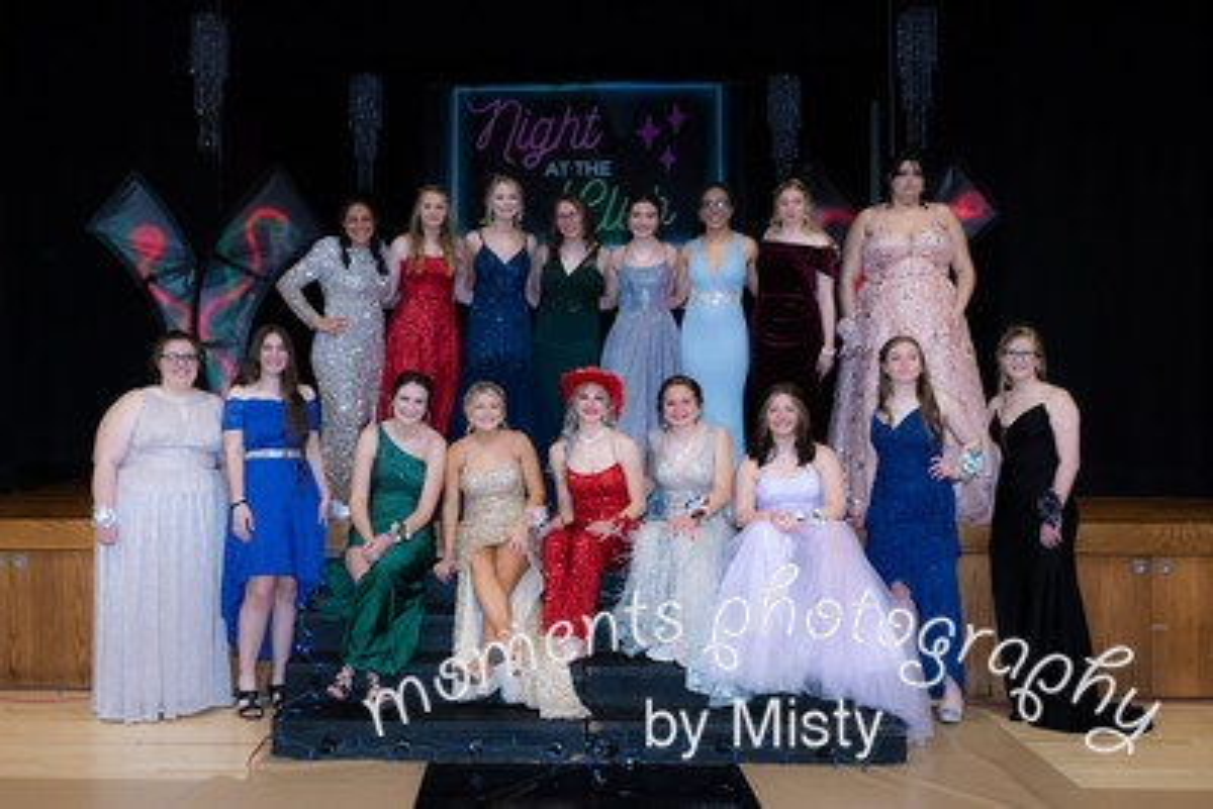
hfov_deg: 53.8
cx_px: 528
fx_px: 1191
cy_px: 404
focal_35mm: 35
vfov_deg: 37.5
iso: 2000
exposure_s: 1/125
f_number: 6.3
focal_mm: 31
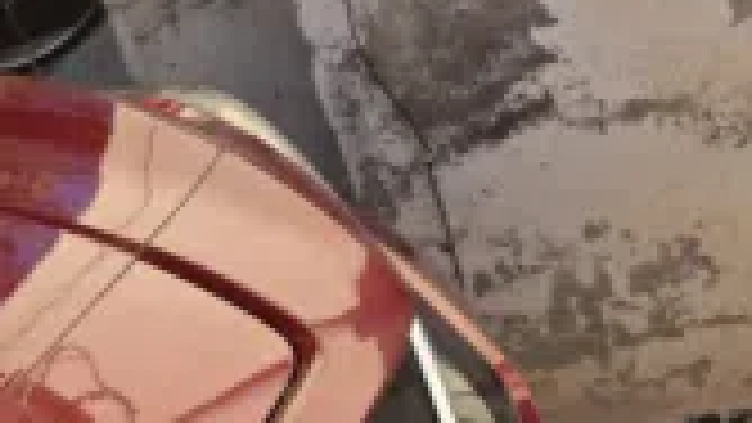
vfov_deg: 11.5
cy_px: 819
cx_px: -684
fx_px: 1915
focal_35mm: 96
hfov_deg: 17.2
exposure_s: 1/1709
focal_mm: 6.3
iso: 80
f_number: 1.7
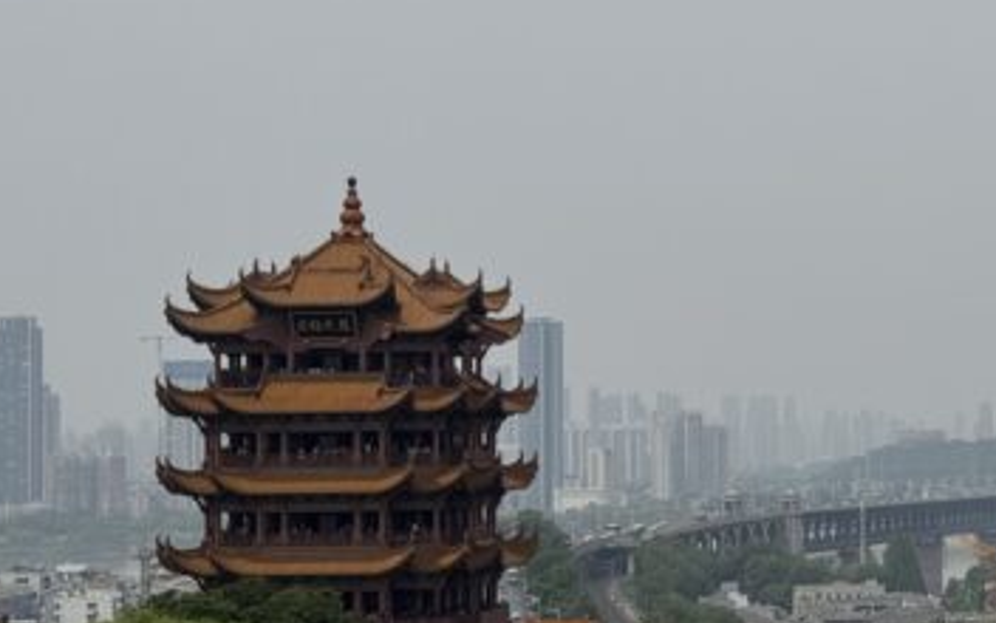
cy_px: 365
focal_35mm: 111
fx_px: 3013
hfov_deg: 18.3
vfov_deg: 11.8
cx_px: 996
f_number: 1.78
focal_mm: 6.76
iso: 64
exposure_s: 1/9009
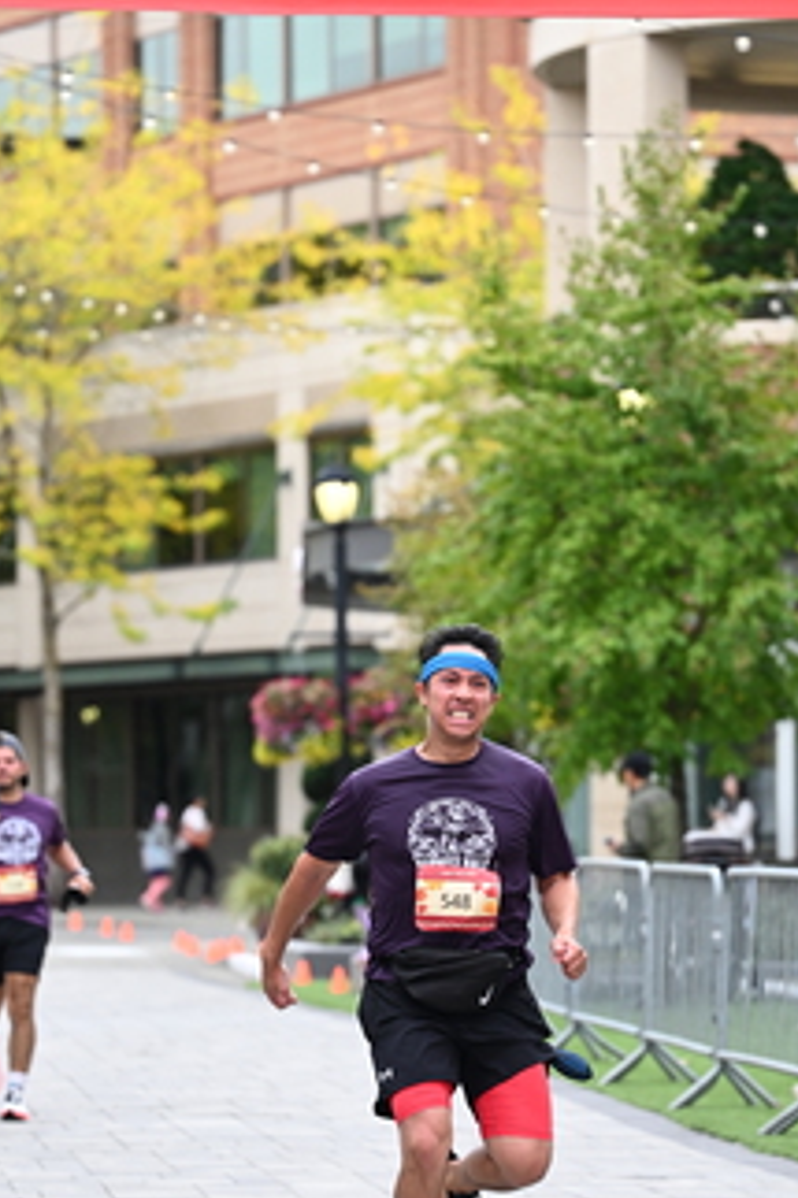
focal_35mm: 167
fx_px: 5558
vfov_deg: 12.3
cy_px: 738
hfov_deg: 8.2
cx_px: 503
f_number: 2.8
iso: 640
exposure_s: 1/2000
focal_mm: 98
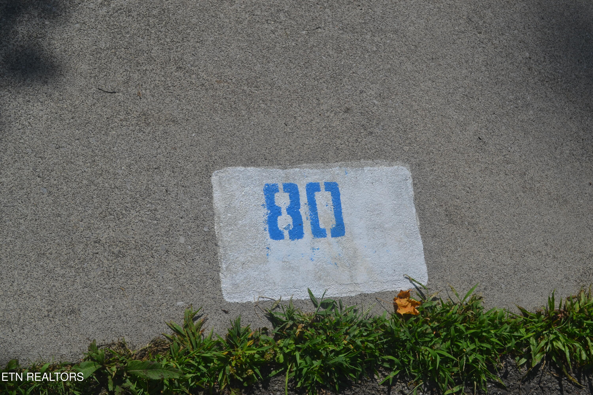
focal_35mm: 48
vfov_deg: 28.1
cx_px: 296
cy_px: 198
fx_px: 791
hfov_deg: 41.1
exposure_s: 1/400
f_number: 10
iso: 100
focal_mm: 32
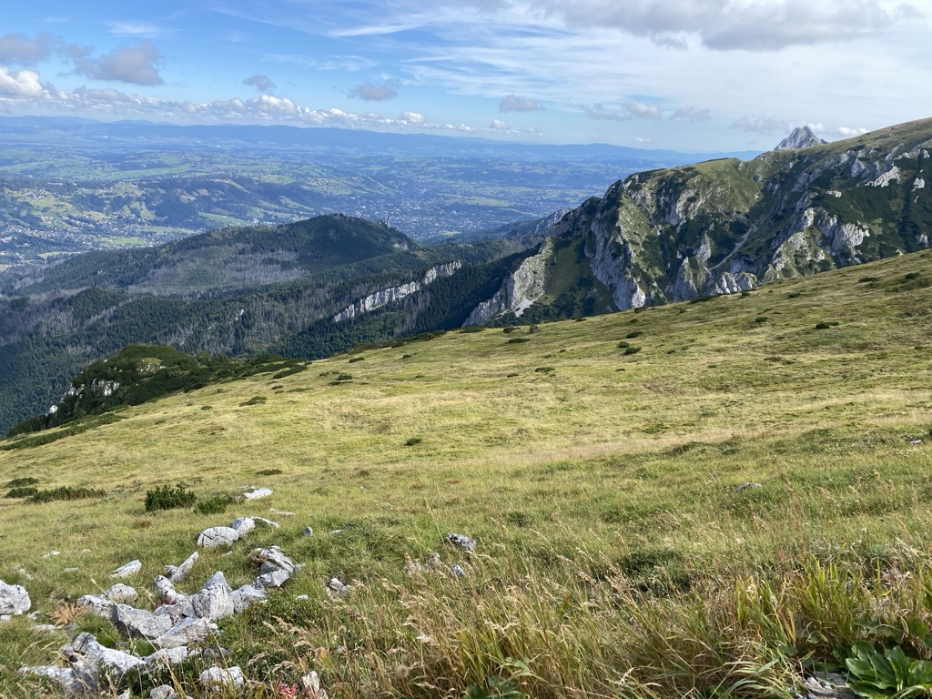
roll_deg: -2.5
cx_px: 466
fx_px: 700
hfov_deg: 67.3
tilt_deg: -18.3
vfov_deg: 53.1
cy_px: 350
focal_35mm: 26
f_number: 1.8
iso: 32
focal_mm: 4.25
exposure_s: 1/1504
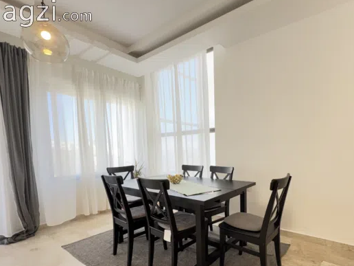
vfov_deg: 67.7
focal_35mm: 19
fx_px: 194
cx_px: 209
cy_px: 165
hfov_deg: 83.8
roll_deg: +0.4
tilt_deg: -4.3
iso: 250
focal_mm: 2.22
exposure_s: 1/99
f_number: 2.2
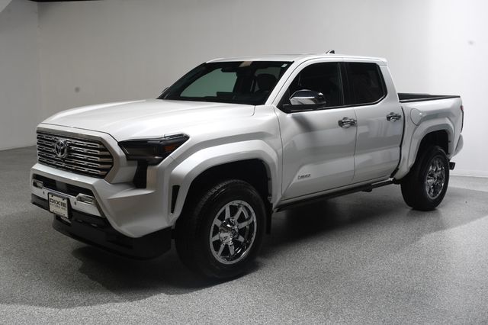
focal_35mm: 39
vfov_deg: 34.2
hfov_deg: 49.6
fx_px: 528
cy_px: 162
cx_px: 244
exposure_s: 1/160
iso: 100
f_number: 13
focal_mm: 26
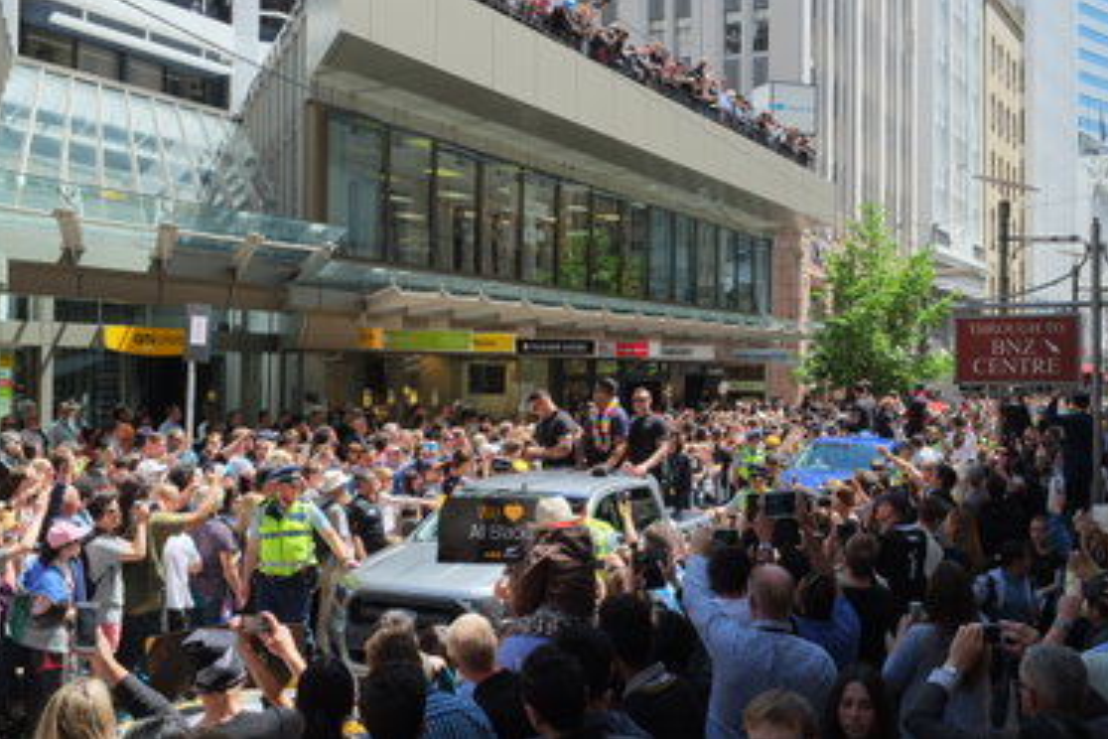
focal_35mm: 43
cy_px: 344
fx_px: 1323
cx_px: 584
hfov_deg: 45.4
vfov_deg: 31.2
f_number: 8
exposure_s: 1/350
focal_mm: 26.5
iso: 800
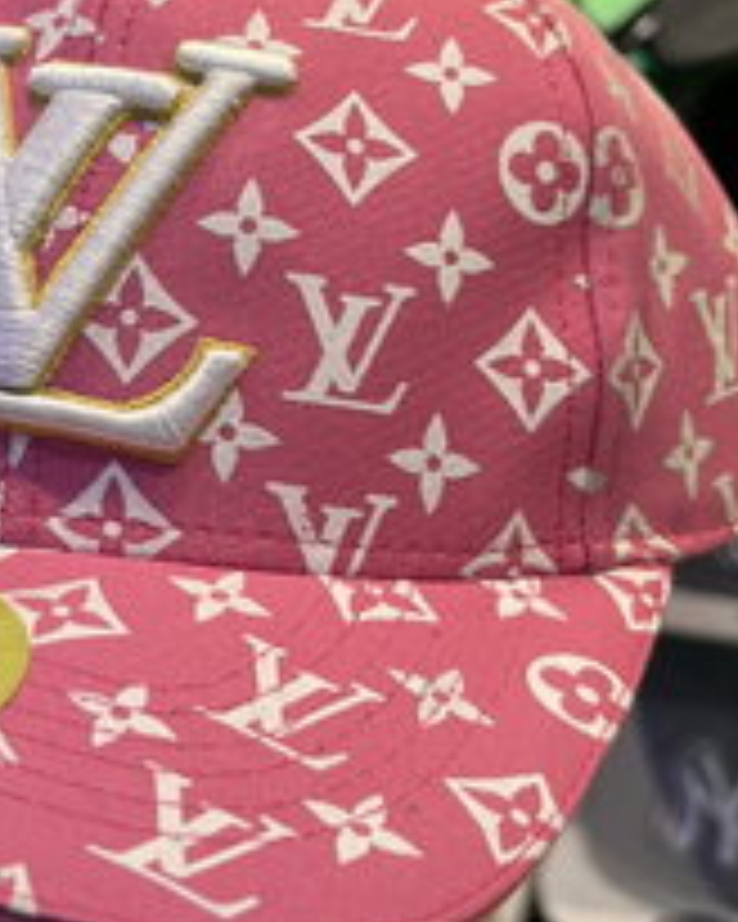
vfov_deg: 28.0
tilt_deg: -10.6
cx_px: 68
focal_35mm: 66
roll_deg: -3.0
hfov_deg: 22.6
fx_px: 1802
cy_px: 169
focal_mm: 5.7
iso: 100
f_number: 1.5
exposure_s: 1/100
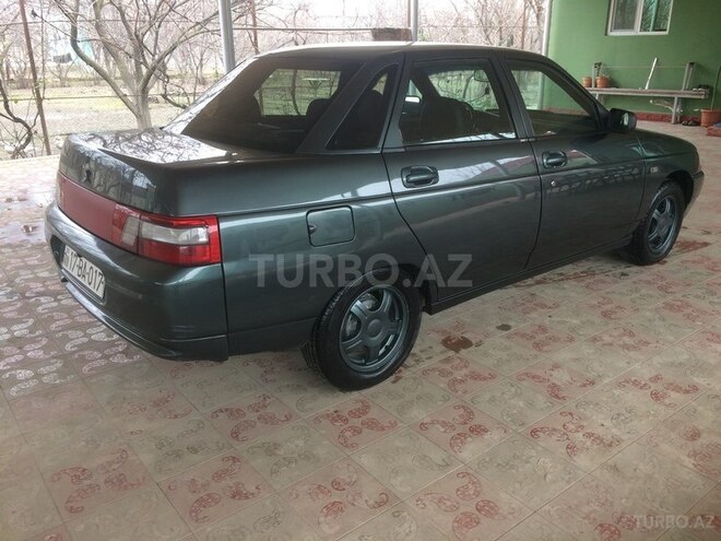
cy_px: 270
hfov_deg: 61.7
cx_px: 360
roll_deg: +1.9
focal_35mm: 29
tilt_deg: -19.9
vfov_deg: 48.2
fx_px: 604
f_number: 2.2
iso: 50
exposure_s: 1/50
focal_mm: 4.15
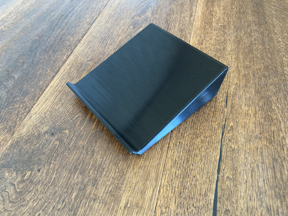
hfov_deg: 67.3
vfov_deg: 53.1
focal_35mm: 26
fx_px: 216
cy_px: 108
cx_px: 144
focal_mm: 4.25
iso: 250
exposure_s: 1/60
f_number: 1.8
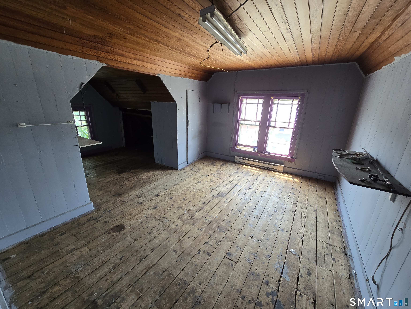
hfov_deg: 106.2
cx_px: 206
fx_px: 154
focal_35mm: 13
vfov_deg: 89.9
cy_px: 154
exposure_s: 1/60
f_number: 2.2
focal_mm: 2.2
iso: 160
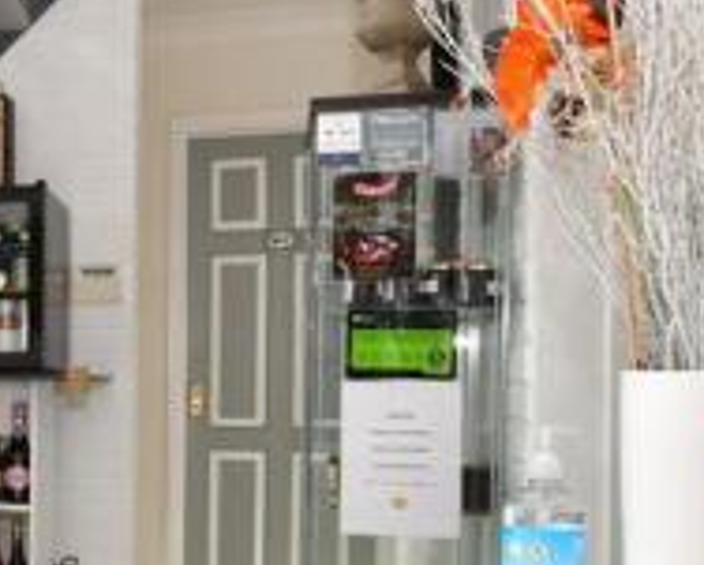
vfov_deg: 30.7
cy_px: 369
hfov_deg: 31.9
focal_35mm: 49
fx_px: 1023
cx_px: -131
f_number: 8
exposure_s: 1/30
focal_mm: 10
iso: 400
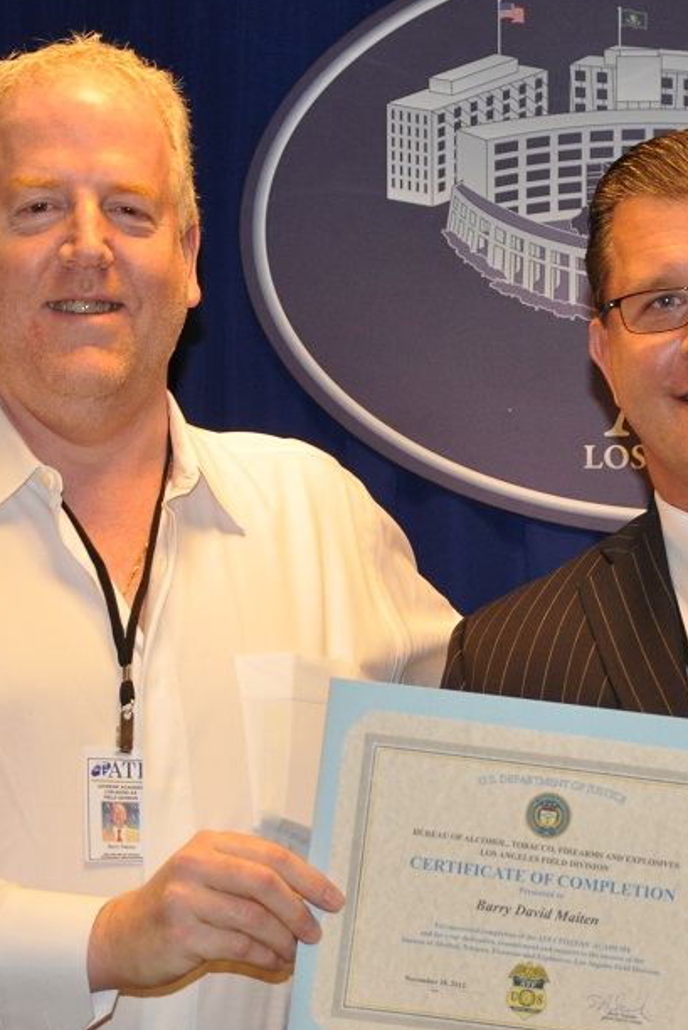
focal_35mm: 110
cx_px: 566
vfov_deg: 18.6
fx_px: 3153
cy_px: 560
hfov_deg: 12.4
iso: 800
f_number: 4.5
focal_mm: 35
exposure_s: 1/60
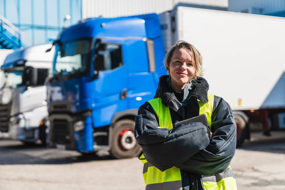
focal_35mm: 61
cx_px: 142
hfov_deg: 32.9
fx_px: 483
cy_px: 95
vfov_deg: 22.3
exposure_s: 1/1600
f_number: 2.8
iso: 100
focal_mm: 61
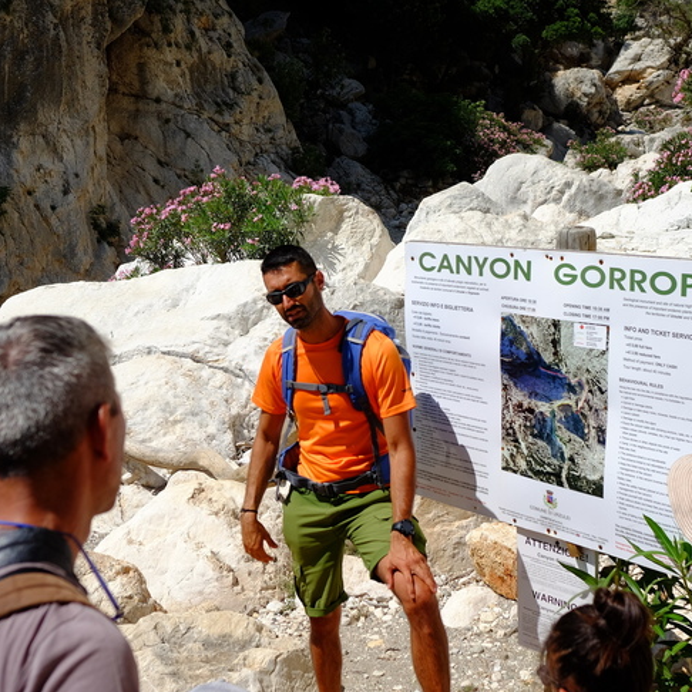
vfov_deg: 34.7
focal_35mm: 49
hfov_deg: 34.7
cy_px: 344
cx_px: 333
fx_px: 1108
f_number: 4
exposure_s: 1/640
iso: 200
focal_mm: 23
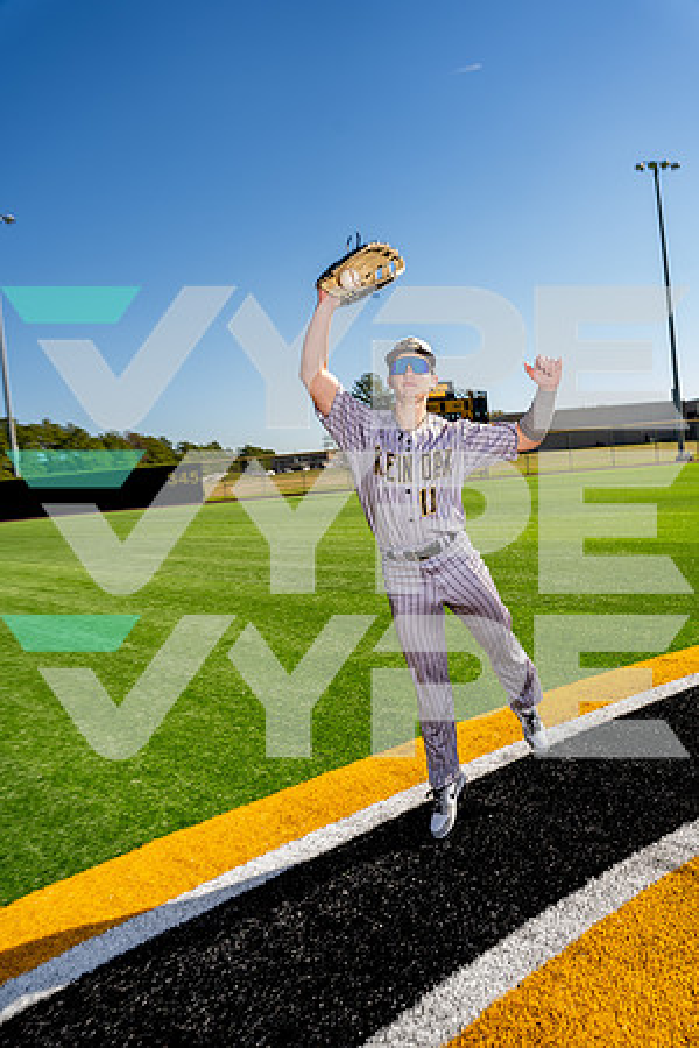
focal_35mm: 27
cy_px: 524
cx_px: 350
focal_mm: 27
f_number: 5.6
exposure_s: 1/250
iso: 100
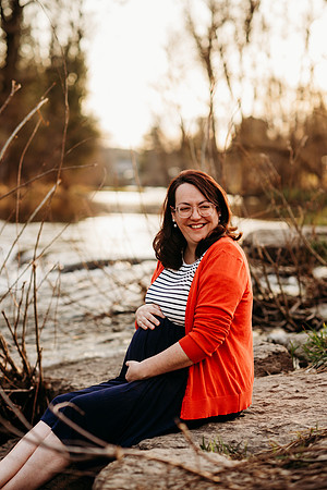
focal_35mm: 85
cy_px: 245
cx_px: 164
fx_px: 1158
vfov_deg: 23.9
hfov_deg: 16.1
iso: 125
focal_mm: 85
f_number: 2.8
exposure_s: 1/200
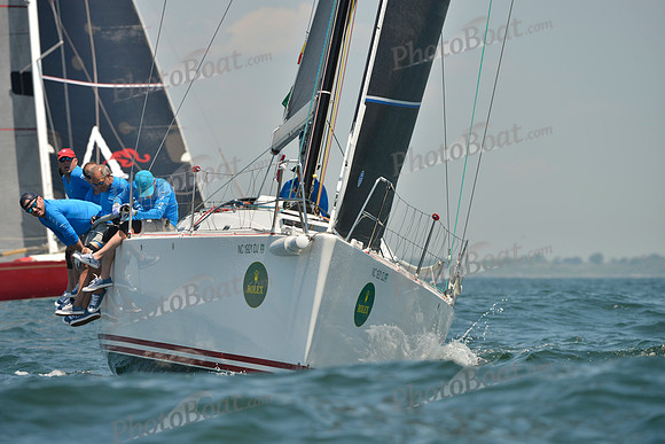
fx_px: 6097
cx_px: 332
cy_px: 222
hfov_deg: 6.2
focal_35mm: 330
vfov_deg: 4.2
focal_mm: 330
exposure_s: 1/1250
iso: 280
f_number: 7.1
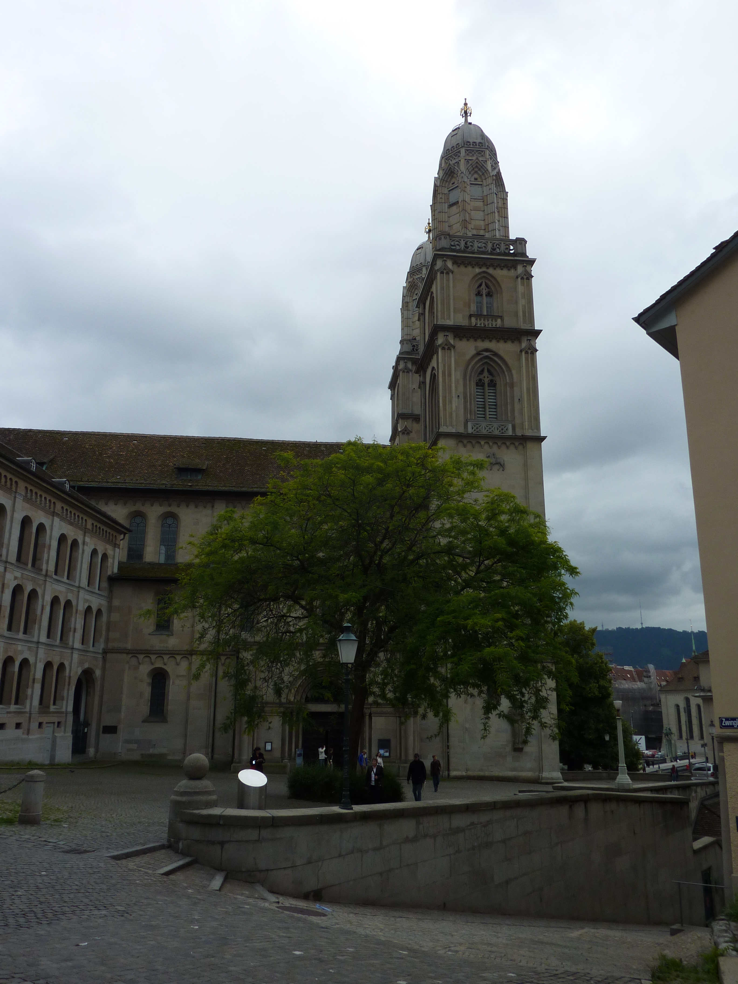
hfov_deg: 54.9
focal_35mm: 25
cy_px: 492
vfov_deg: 69.4
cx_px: 369
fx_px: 711
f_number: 5
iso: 80
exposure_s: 1/400
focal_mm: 4.1
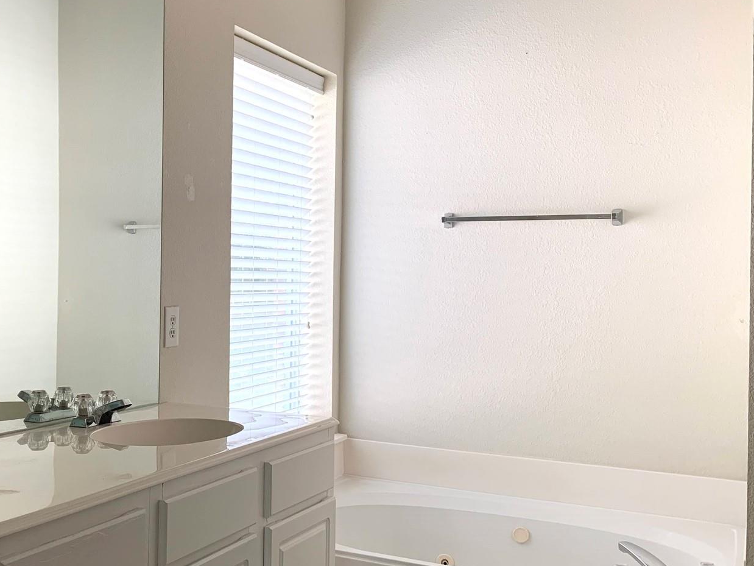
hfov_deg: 42.6
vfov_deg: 33.6
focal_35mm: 43
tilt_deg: -0.6
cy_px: 275
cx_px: 196
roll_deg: -0.3
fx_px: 937
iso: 80
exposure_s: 1/121
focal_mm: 4.25
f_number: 1.8
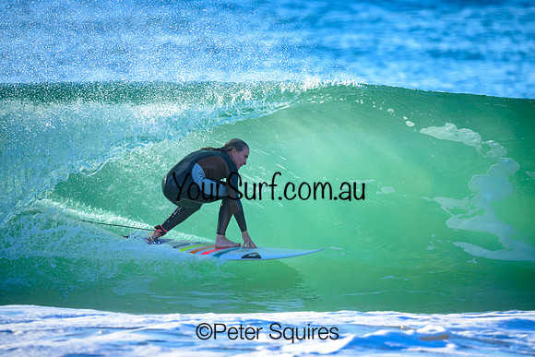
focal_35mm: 800
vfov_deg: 1.7
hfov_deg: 2.6
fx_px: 11891
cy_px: 178
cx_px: 268
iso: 560
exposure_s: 1/2000
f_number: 6.3
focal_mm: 800
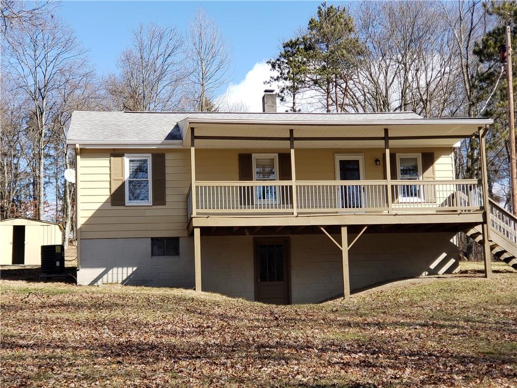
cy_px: 194
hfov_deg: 36.8
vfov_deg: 28.0
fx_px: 777
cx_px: 258
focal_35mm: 52
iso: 32
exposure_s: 1/371
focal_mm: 6
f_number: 2.4
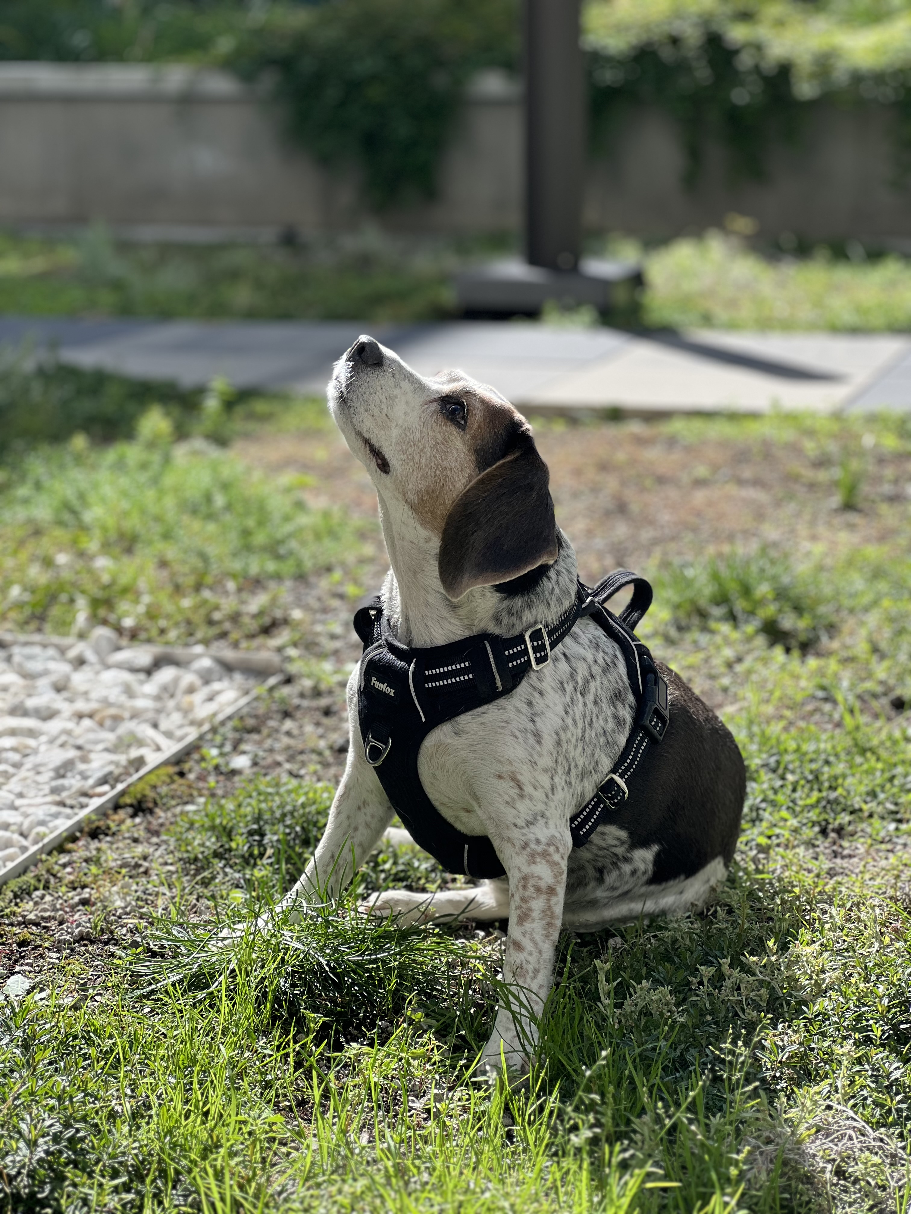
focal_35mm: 77
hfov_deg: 19.1
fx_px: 2702
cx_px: 456
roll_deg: +0.6
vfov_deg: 25.3
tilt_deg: -11.6
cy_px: 607
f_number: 2.8
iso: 32
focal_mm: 9
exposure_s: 1/374
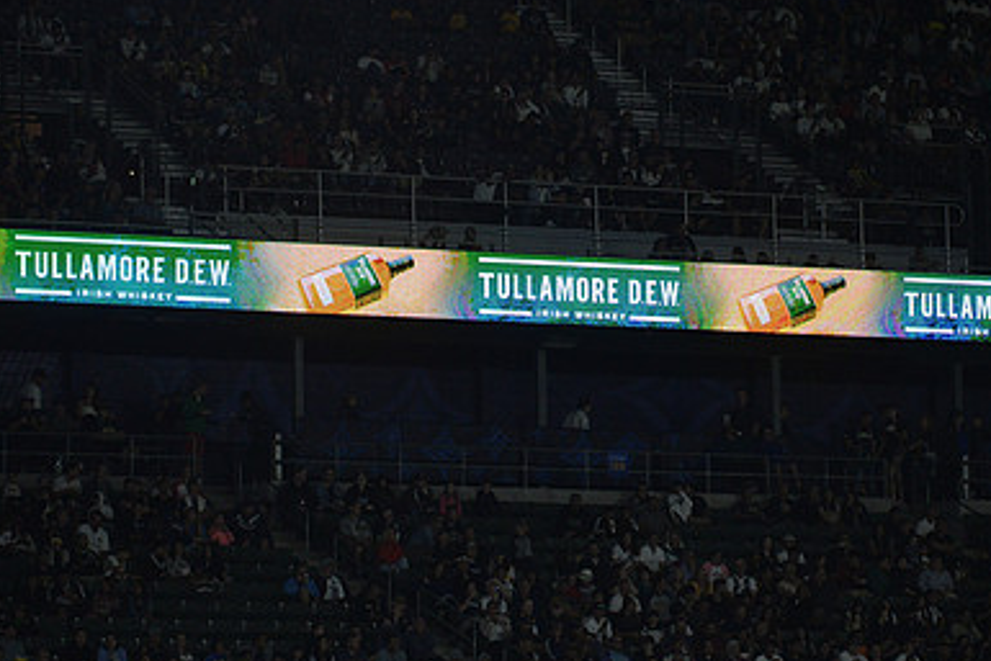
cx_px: 561
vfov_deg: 5.1
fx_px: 7462
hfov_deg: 7.6
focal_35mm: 271
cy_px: 333
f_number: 2.8
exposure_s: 1/3200
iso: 1600
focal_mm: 180
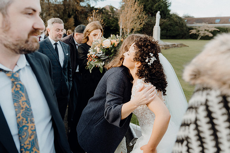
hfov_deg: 57.2
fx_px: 211
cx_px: 115
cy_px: 76
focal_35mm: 33
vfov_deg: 40.0
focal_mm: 33
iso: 200
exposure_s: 1/400
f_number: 3.5
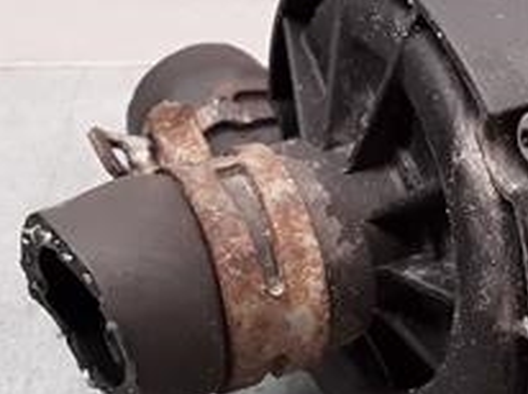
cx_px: 528
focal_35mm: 87
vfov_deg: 16.9
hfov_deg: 21.7
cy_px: 161
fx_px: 1325
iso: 80
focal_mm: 2.91
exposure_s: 1/50
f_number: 1.9
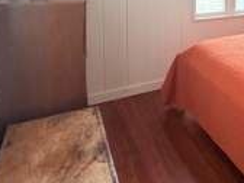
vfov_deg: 31.8
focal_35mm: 40
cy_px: -18
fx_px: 282
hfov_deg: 40.7
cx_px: 245
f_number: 2.2
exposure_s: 1/99
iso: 320
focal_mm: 2.22
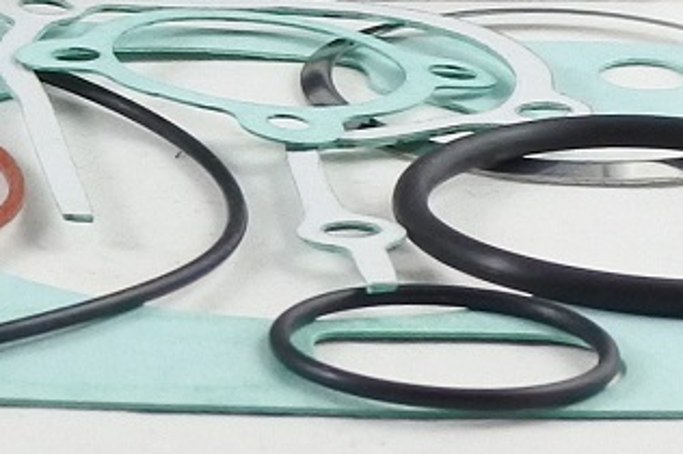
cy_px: -414
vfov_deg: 7.9
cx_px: -388
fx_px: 3146
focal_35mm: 166
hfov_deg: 11.8
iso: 450
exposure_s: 1/125
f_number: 3.8
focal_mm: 11.8
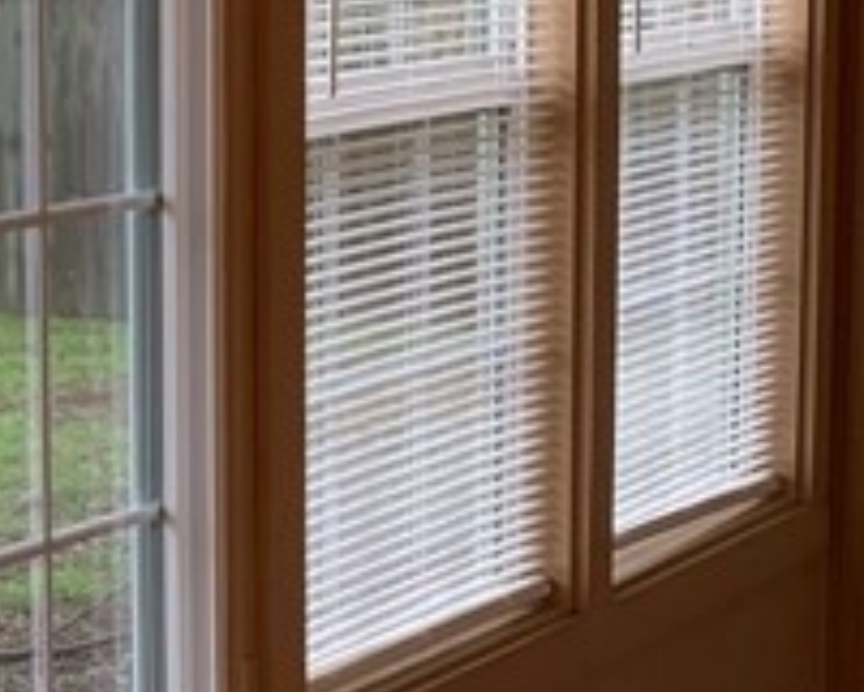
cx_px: -443
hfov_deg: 14.0
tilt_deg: -9.2
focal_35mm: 129
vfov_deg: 11.9
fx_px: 3300
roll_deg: +3.0
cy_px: 511
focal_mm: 4.25
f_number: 1.8
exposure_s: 1/120
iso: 40
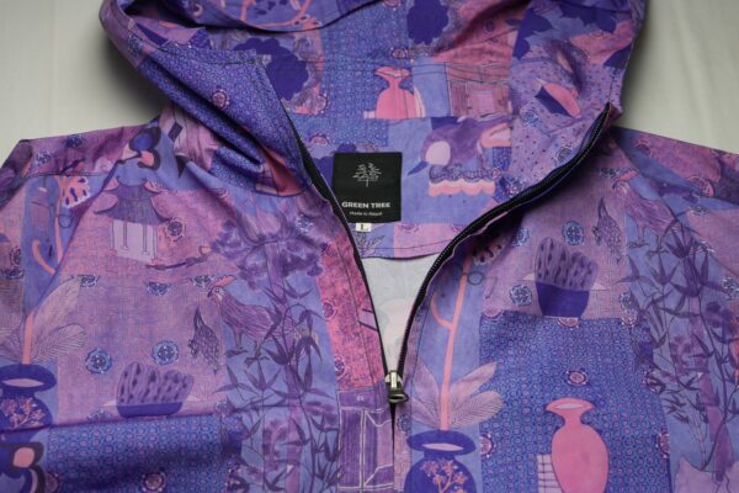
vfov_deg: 27.0
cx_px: 370
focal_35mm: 50
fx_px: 1026
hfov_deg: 39.6
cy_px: 246
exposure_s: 1/30
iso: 100
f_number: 5.6
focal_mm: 50
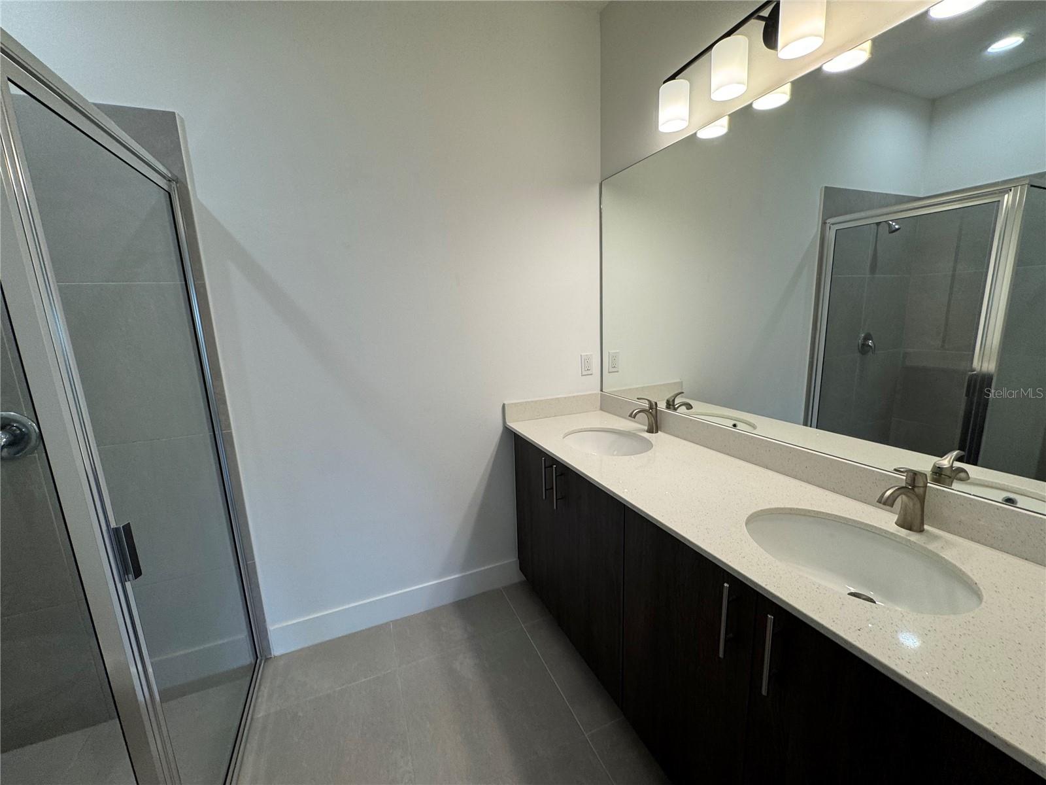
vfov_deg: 85.7
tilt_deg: -9.5
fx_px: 423
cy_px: 392
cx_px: 523
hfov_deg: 102.1
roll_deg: +4.5
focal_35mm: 14
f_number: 2.2
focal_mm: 2.22
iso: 80
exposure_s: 1/120
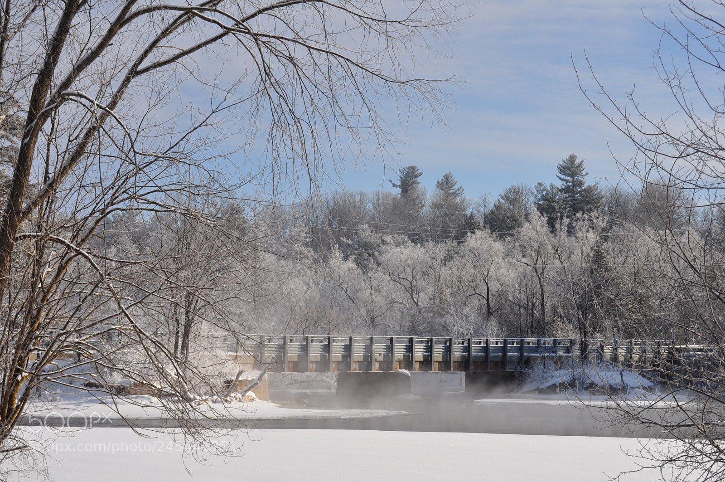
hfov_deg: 24.6
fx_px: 1660
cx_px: 362
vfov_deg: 16.5
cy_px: 241
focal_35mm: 82
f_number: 11
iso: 200
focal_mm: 55
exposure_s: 1/400
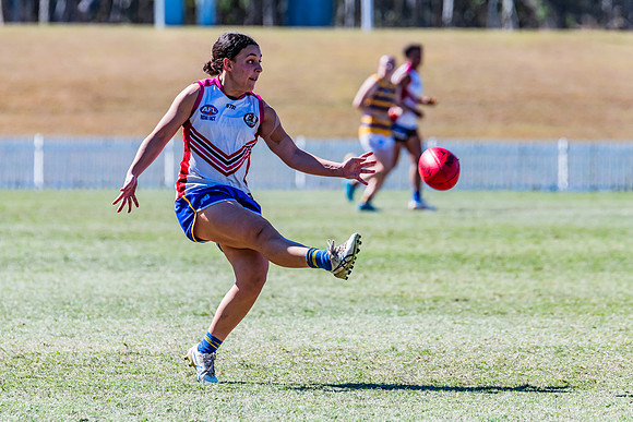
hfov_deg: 4.5
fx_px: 8099
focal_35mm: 461
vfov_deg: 3.0
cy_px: 222
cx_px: 293
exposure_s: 1/1600
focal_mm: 420
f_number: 8
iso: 800
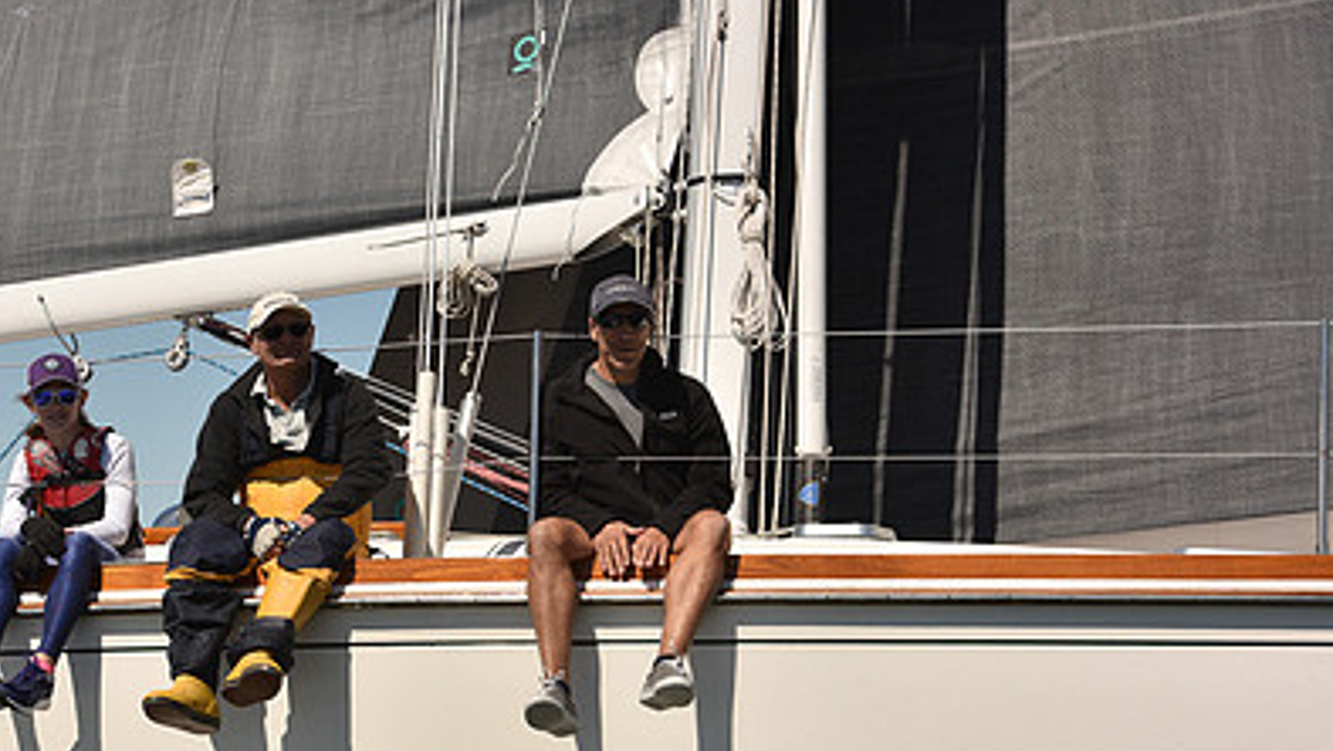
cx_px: 406
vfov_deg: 11.2
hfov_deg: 19.7
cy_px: 607
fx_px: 3819
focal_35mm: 108
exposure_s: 1/1250
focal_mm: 70
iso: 250
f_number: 5.6
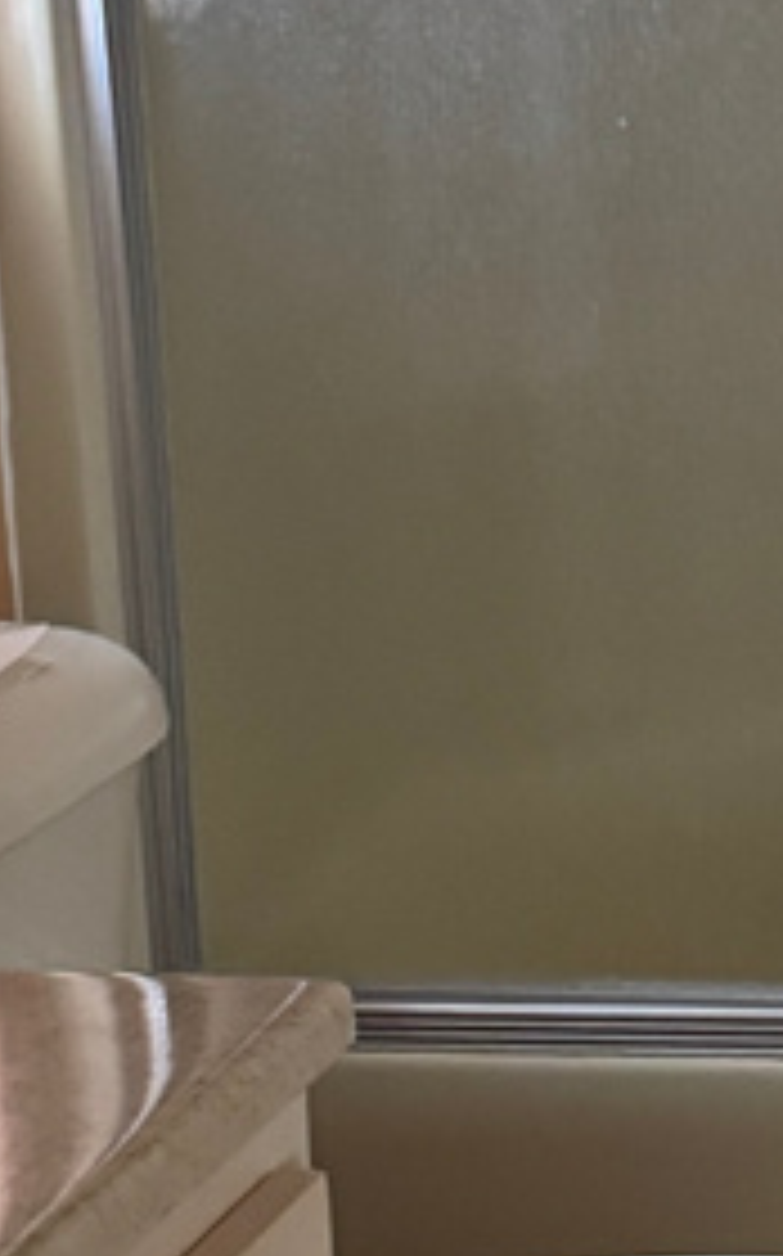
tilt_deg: -10.4
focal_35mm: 140
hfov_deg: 8.8
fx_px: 4787
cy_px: 369
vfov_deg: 14.9
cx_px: 1606
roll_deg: +0.6
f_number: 1.78
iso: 800
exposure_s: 1/45
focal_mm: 6.76
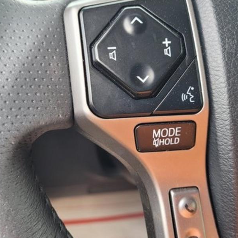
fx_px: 303
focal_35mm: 39
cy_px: 125
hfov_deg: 42.8
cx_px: 116
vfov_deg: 42.8
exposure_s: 1/120
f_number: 1.8
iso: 100
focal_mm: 5.4
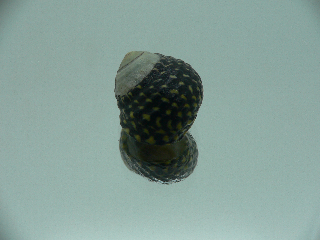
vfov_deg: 40.7
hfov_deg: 52.6
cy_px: 120
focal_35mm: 35
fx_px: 324
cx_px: 160
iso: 80
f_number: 2.8
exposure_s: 1/60
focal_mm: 4.6
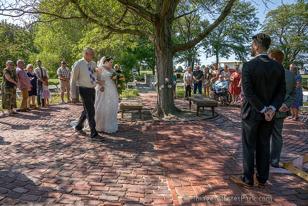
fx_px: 205
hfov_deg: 73.7
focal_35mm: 24
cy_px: 103
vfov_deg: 53.2
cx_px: 154
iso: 100
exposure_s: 1/500
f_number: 5.6
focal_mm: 24
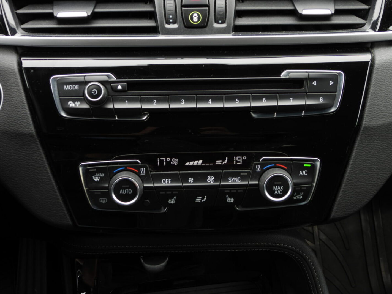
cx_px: 196
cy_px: 147
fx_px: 679
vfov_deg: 24.4
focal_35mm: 60
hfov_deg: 32.2
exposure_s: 1/60
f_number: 3.5
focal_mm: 10.7
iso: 100
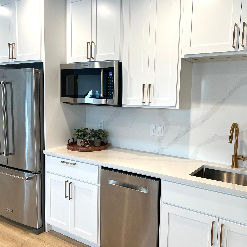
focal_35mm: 31
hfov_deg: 52.4
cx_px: 138
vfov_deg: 52.5
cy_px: 123
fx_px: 250
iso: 64
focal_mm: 5.7
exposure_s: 1/120
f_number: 1.5
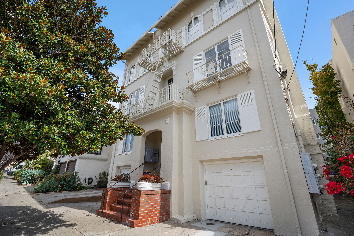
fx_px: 157
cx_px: 177
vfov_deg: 73.7
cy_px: 118
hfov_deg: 96.7
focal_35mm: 16
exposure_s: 1/250
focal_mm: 16
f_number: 8
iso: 100
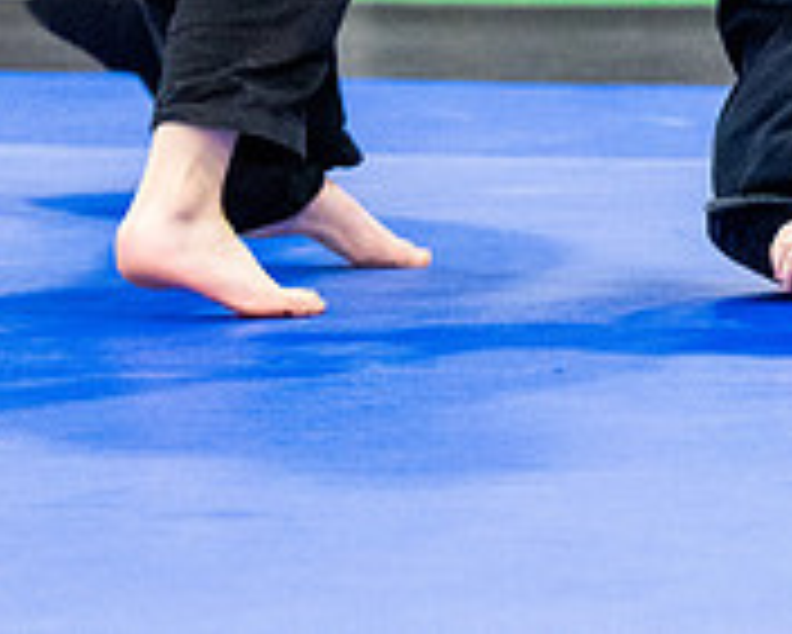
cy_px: -232
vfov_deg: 2.3
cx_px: 904
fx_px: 15690
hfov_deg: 2.9
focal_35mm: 669
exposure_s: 1/500
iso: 6400
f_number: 2.8
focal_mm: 144
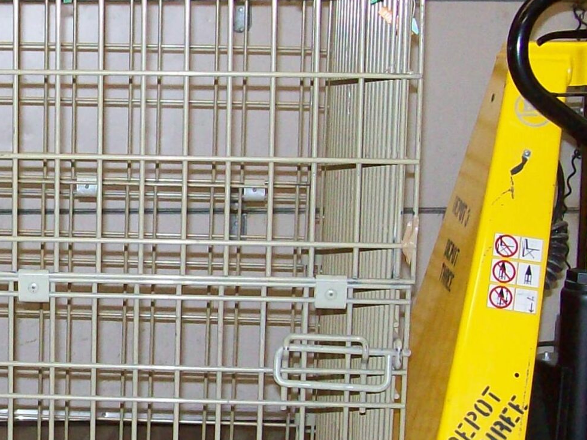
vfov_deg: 15.7
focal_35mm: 94
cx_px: -69
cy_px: 272
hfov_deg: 19.9
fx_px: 1594
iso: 200
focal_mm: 6
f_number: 2.7
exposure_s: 1/64
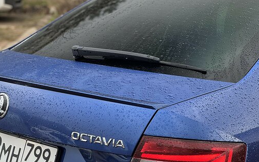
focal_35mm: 89
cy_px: 64
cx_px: 140
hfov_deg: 23.3
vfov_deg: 14.7
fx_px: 628
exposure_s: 1/60
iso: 500
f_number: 2.8
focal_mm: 9
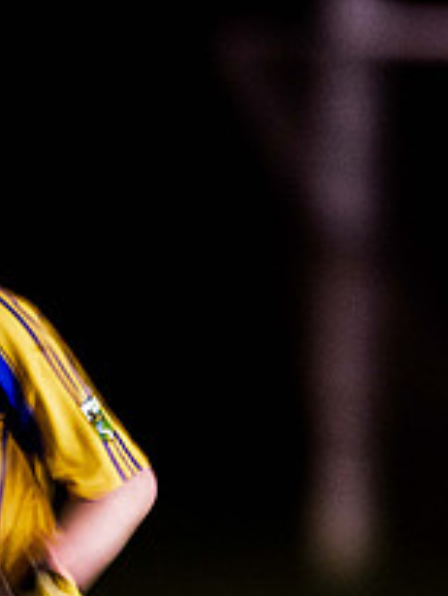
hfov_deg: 1.1
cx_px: -121
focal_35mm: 1349
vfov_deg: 1.5
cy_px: 555
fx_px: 23254
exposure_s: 1/15
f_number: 2.8
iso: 2000
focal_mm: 400
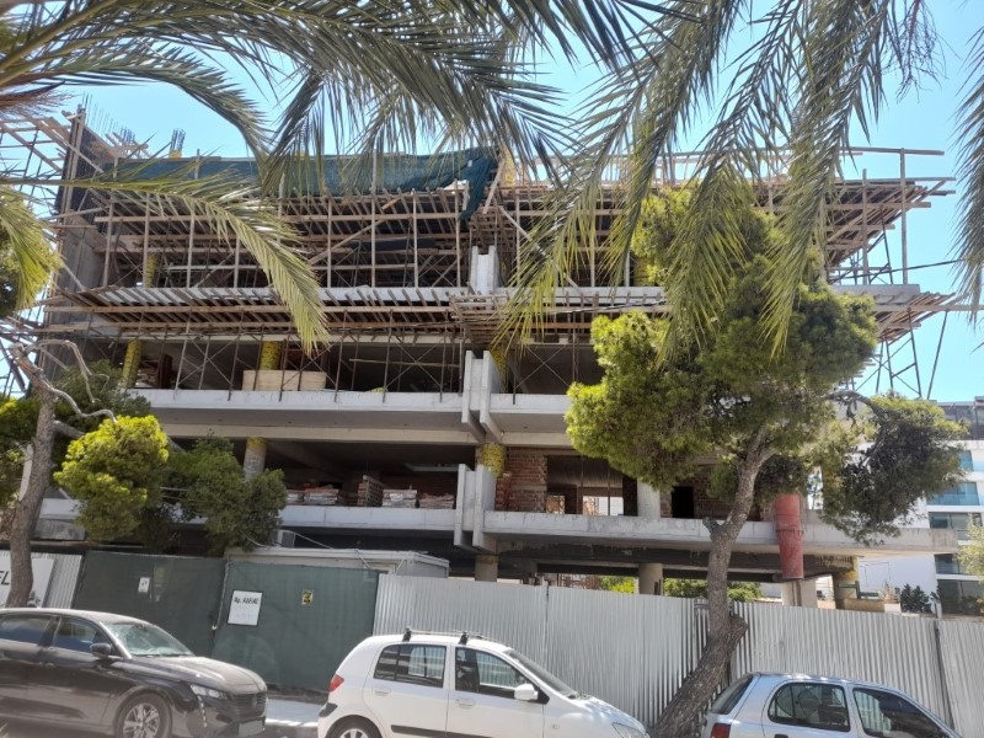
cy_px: 369
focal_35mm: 25
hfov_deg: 69.4
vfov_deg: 54.9
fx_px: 711
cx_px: 492
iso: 20
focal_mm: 4.6
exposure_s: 1/209
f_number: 2
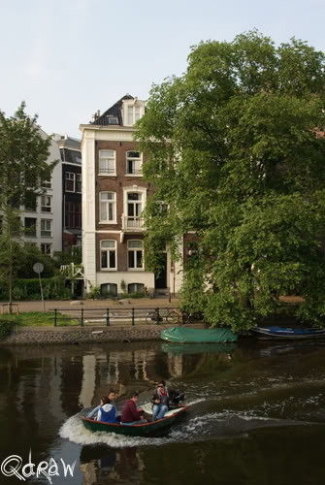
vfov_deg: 46.3
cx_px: 162
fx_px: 567
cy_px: 242
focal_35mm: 42
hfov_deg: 32.0
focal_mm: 28
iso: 100
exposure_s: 1/80
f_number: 9
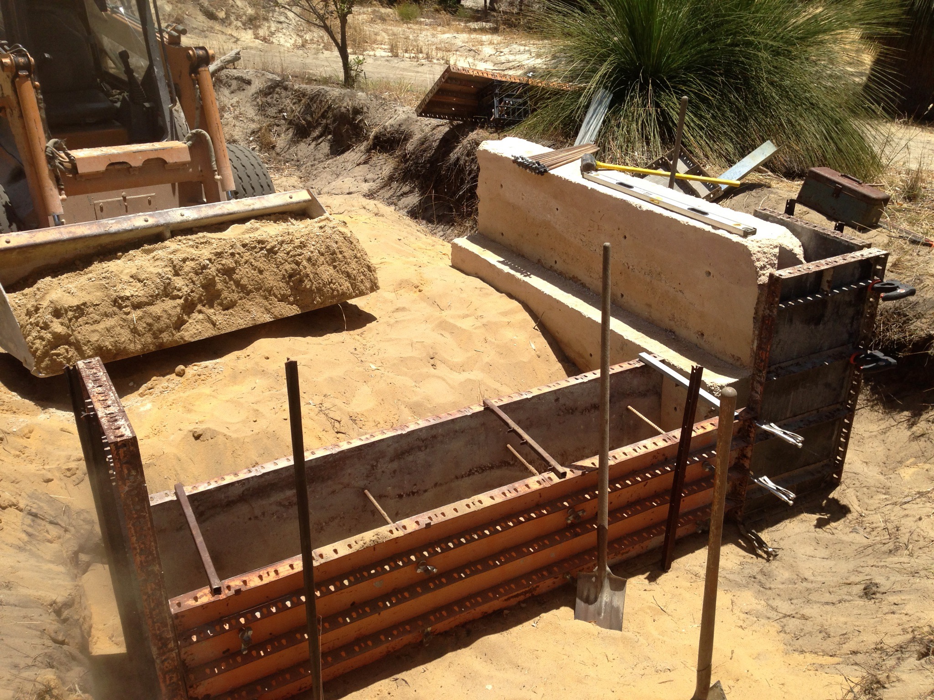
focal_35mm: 33
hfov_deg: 55.4
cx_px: 467
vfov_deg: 42.9
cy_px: 350
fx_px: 890
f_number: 2.4
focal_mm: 4.12
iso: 64
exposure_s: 1/1550
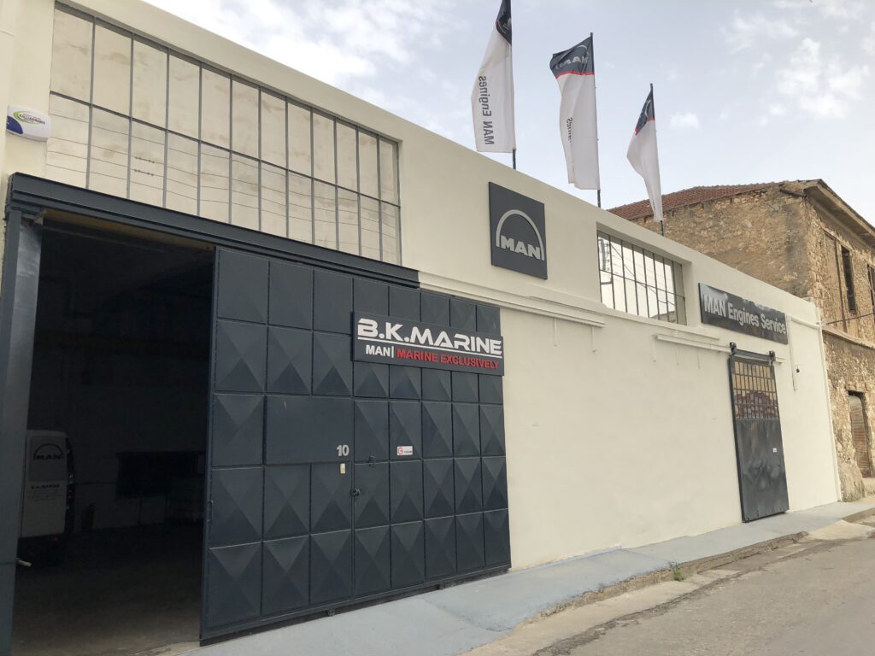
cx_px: 438
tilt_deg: +8.7
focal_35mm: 28
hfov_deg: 63.4
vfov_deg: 49.7
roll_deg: +1.7
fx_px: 708
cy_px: 328
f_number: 1.8
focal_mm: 3.99
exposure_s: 1/738
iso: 20
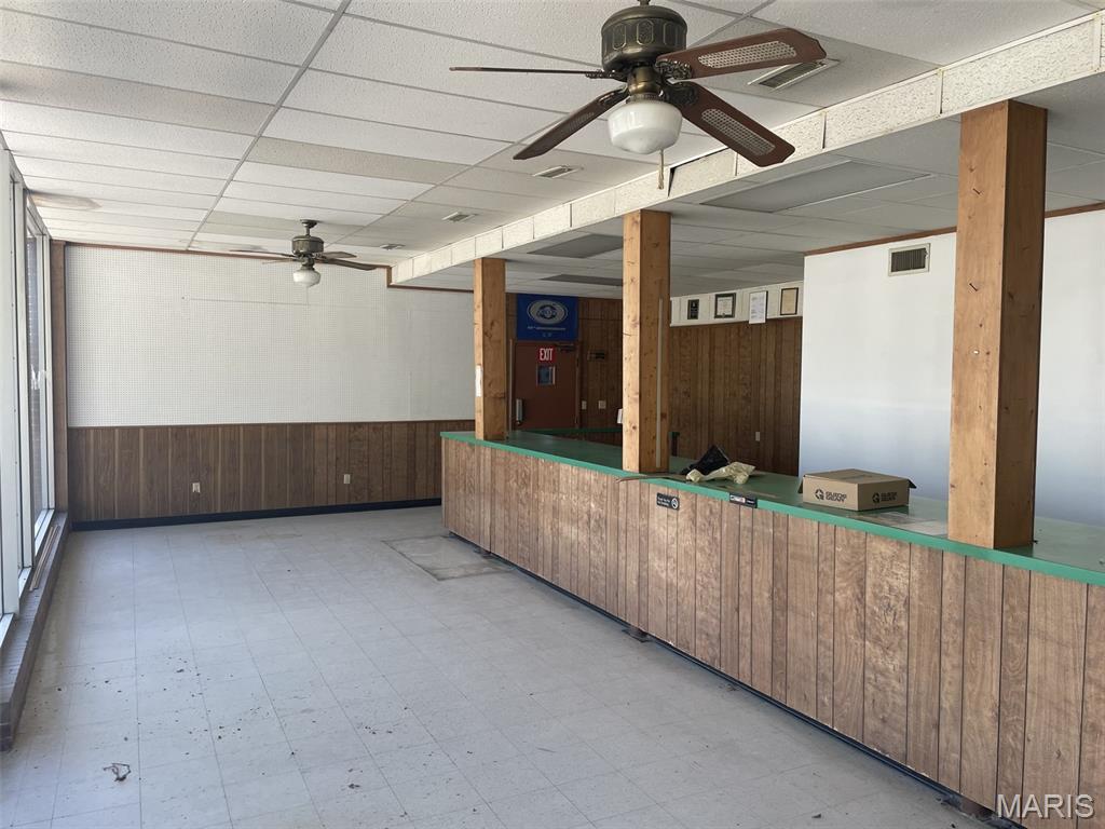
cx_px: 552
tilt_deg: -3.3
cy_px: 414
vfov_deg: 53.1
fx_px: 830
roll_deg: -0.1
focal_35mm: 26
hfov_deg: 67.3
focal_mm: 4.2
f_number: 1.6
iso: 32
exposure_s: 1/214
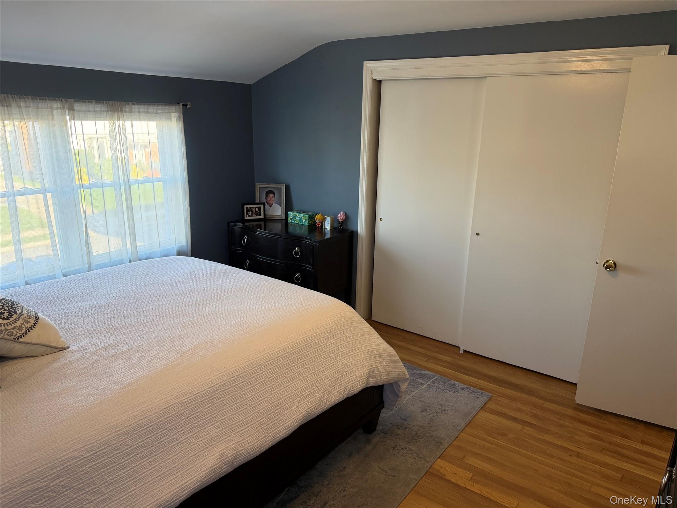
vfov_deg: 56.8
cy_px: 254
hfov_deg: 71.6
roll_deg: -0.6
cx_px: 338
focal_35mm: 24
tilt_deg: -15.3
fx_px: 469
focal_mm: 6.76
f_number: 1.78
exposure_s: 1/134
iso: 160
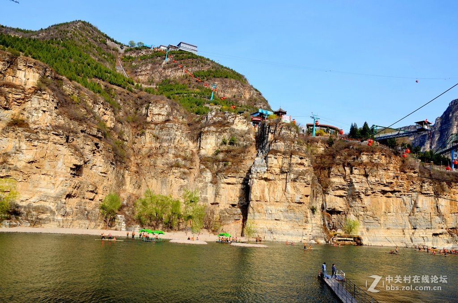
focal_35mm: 30
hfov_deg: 62.0
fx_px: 381
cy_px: 152
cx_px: 229
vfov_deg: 43.4
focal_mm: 20
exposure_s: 1/200
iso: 100
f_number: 7.1
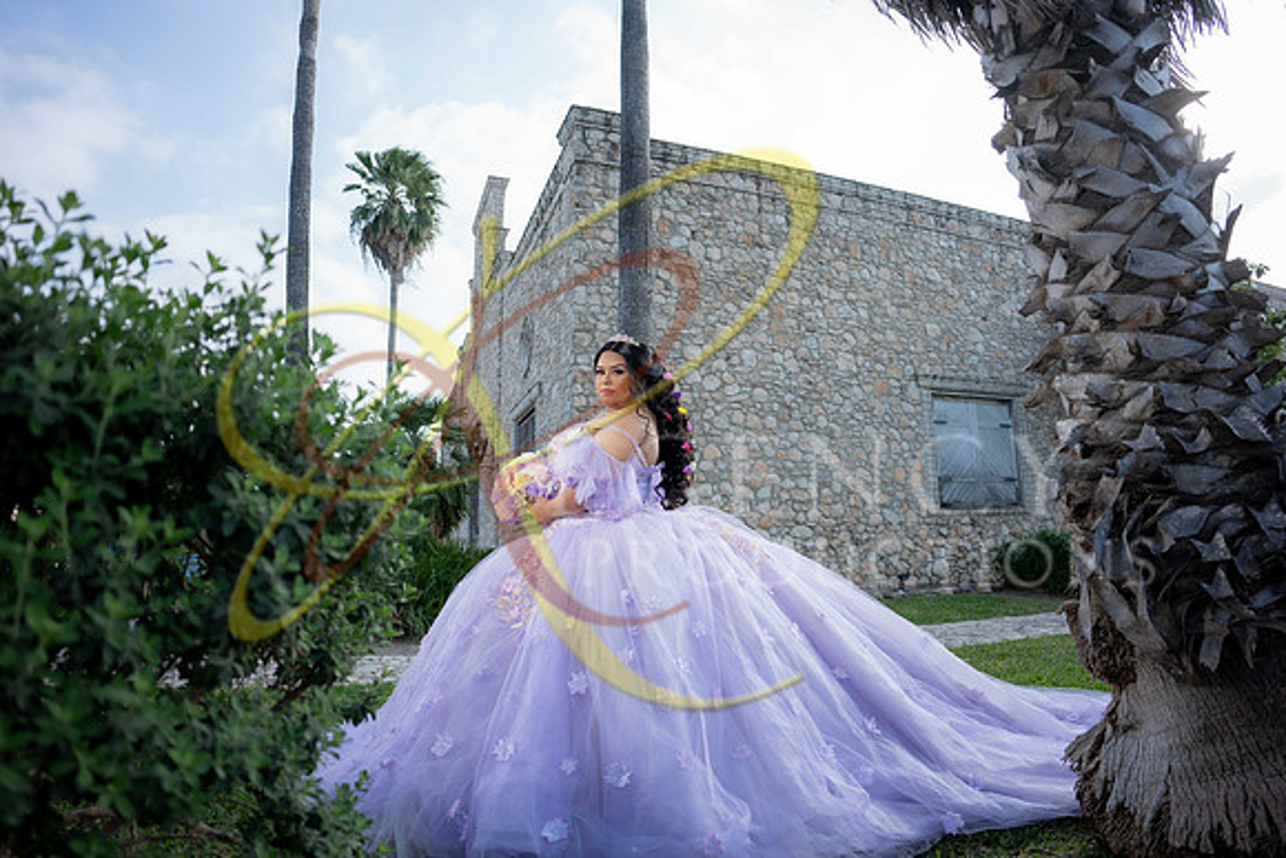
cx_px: 643
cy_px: 429
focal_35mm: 20
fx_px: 715
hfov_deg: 84.0
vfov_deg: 62.0
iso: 125
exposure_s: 1/640
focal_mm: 20
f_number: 2.8
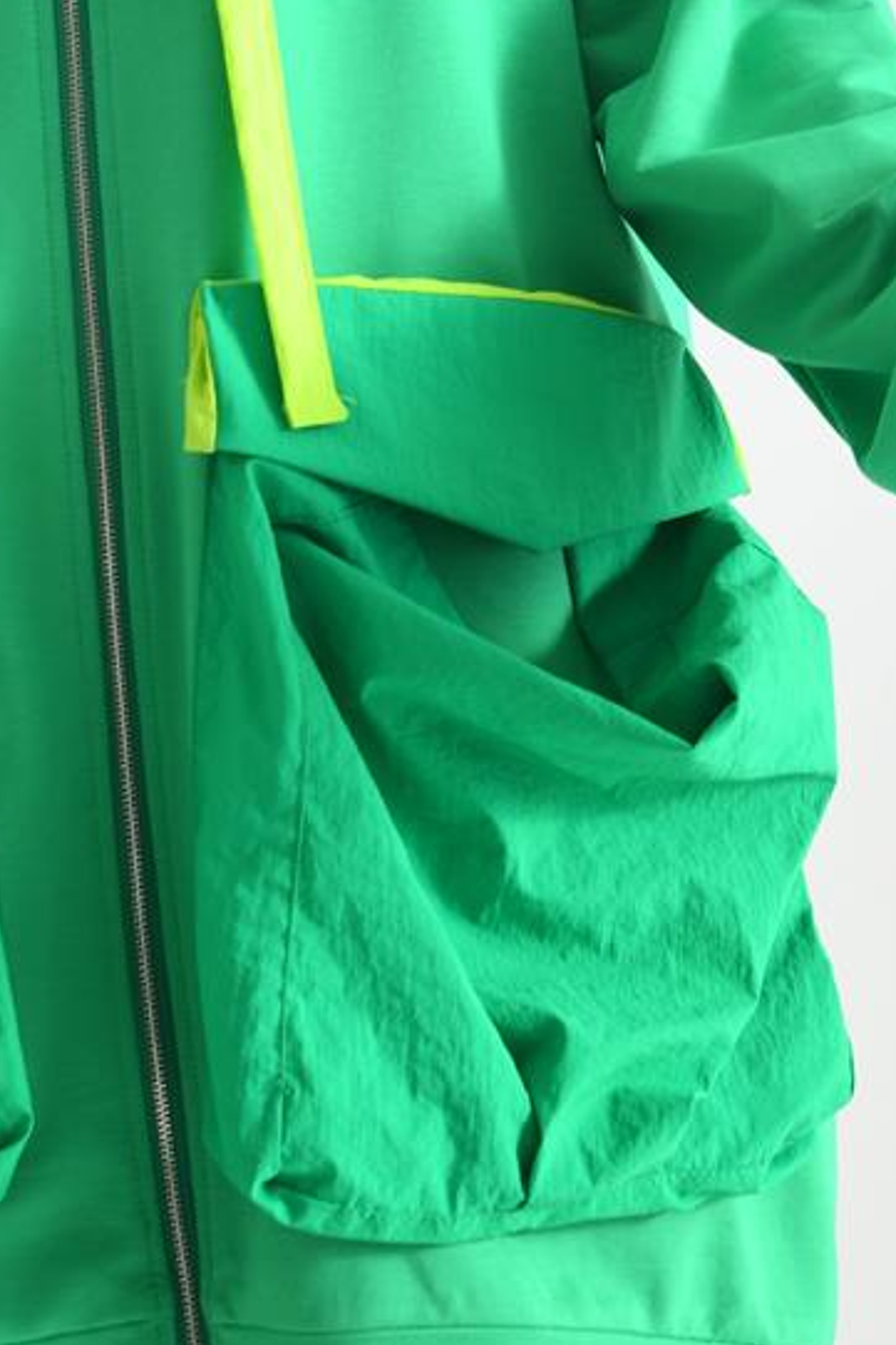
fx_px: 5790
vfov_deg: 13.0
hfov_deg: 8.8
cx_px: -69
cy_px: -114
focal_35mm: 155
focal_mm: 56
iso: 125
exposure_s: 1/125
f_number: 7.1
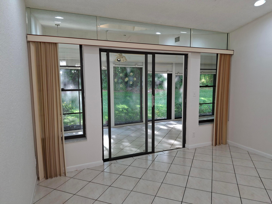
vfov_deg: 58.9
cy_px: 102
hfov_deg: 73.9
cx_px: 136
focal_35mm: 23
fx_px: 181
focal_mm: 5.54
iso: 125
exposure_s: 1/120
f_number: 1.8
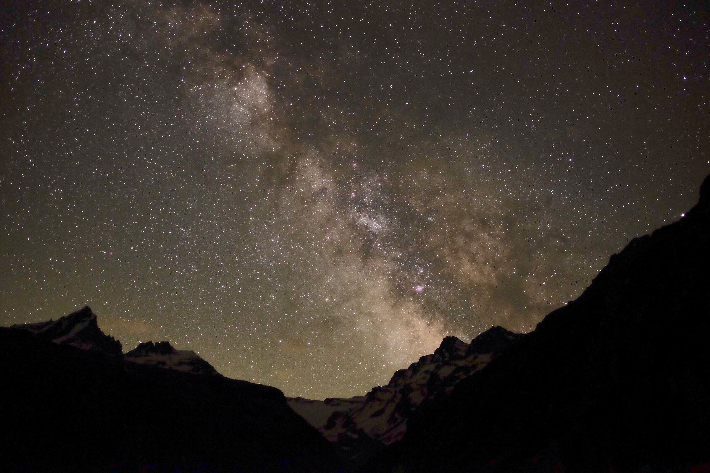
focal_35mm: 35
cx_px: 355
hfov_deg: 54.4
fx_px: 690
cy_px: 236
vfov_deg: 37.9
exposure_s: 10
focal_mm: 23
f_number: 2
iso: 3200
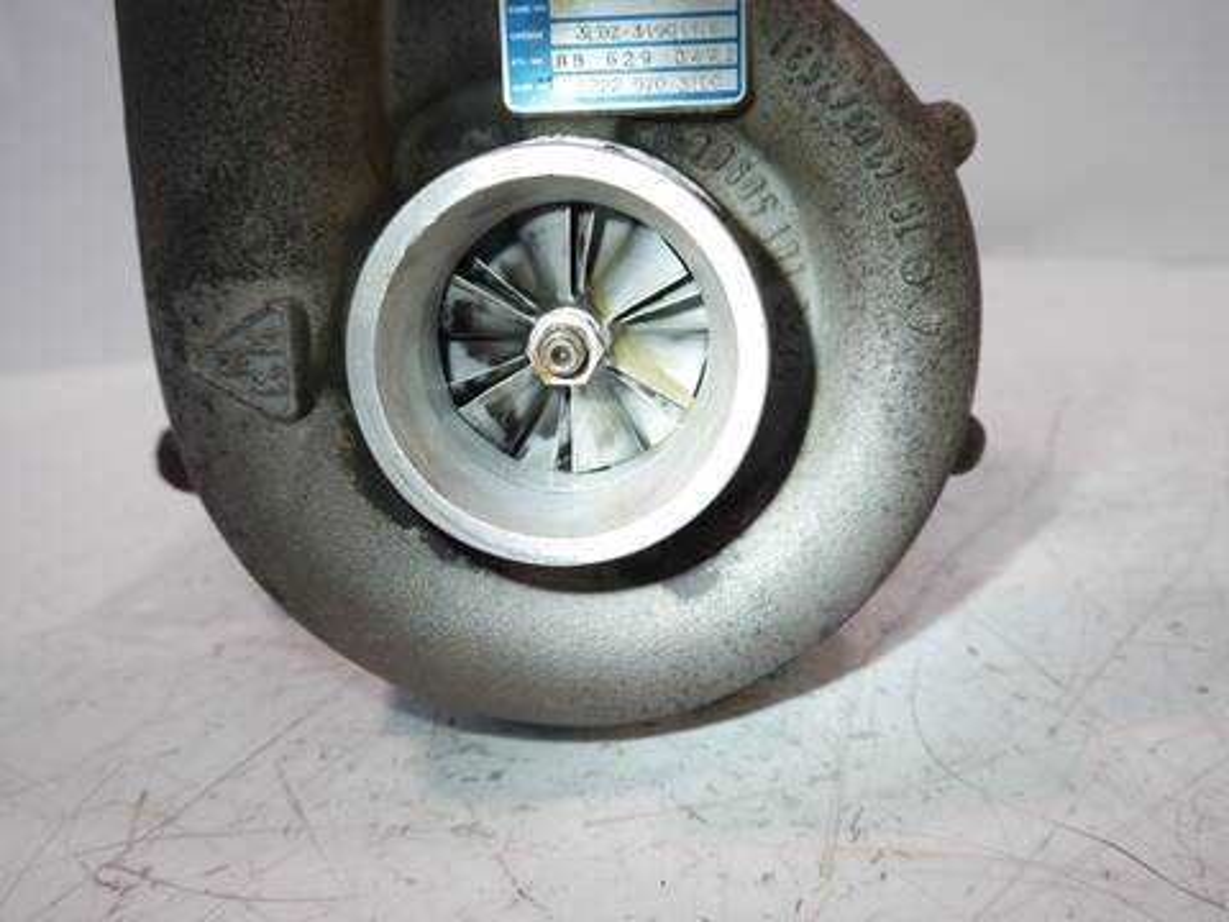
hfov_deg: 63.4
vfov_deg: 49.7
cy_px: 461
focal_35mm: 28
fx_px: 994
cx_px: 614
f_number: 3.5
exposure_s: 1/60
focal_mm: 14
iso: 250
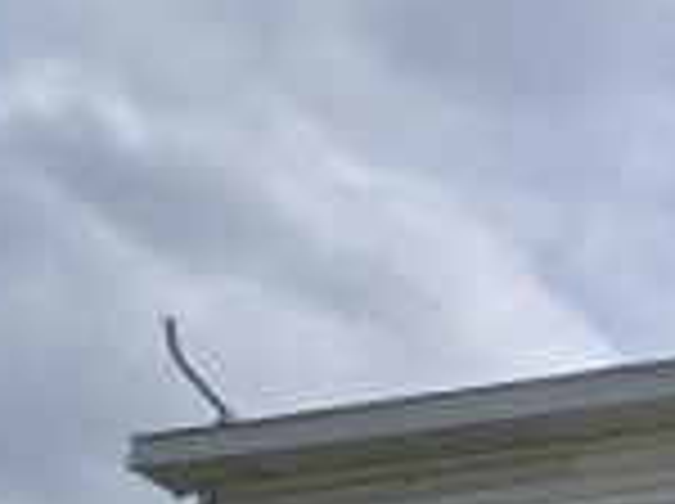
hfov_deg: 21.4
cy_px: 896
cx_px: 1222
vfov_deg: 19.3
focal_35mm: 58
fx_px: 1129
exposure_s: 1/3798
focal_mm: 2.2
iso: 50
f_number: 2.2
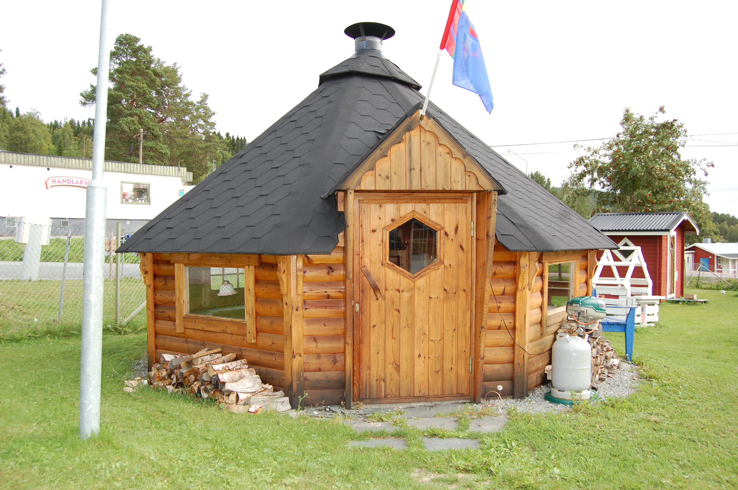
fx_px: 614
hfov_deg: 62.0
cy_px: 245
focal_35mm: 30
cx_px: 369
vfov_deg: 43.5
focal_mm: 20
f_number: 5
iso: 400
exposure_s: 1/500
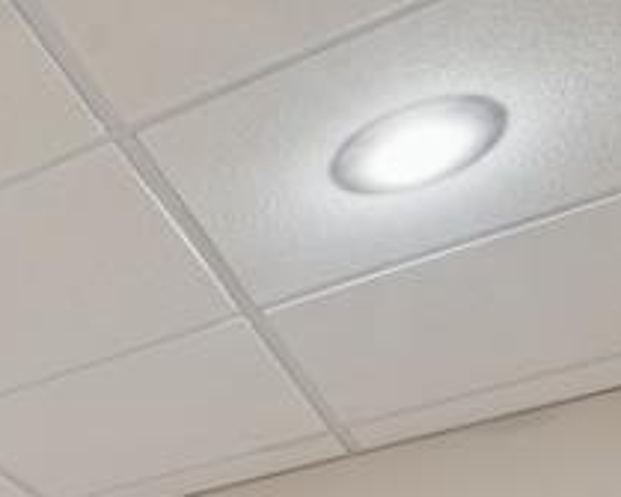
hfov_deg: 21.8
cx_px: -362
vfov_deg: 16.7
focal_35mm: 69
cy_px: 993
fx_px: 1268
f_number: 8
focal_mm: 15
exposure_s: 1/4
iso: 400
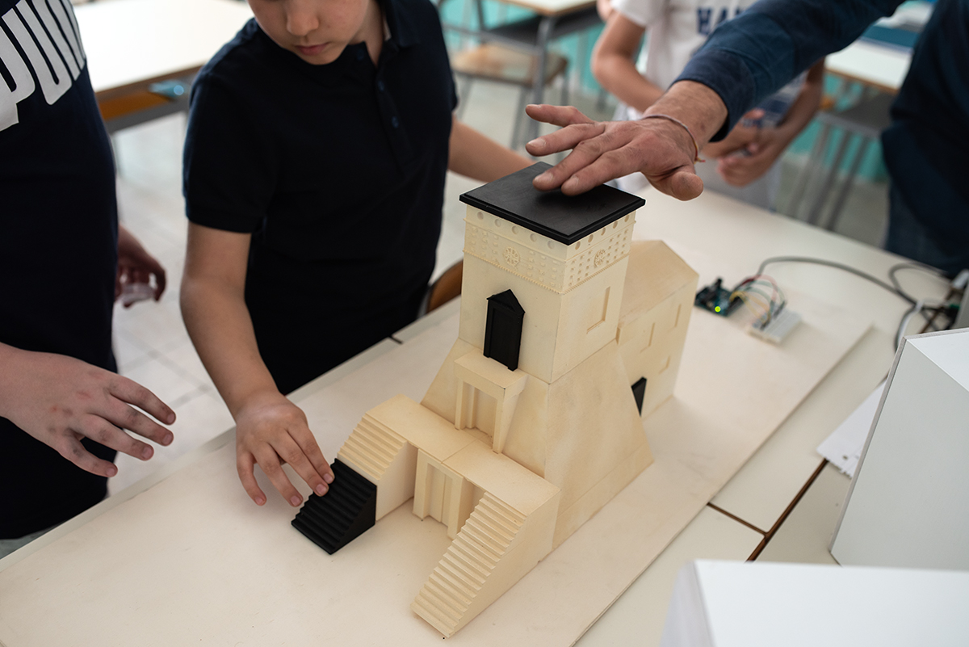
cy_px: 324
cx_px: 484
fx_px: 942
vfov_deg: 37.9
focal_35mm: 35
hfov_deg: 54.4
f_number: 3.5
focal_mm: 35
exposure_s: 1/320
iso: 400
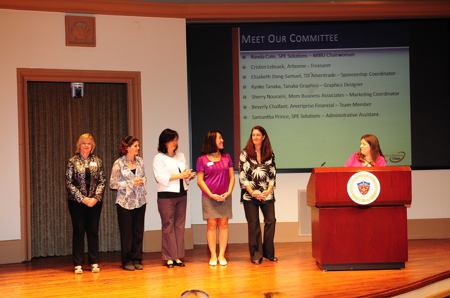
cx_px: 225
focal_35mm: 60
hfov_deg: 33.4
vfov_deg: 22.6
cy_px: 149
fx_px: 749
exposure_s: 1/100
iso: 500
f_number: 2.8
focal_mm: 40
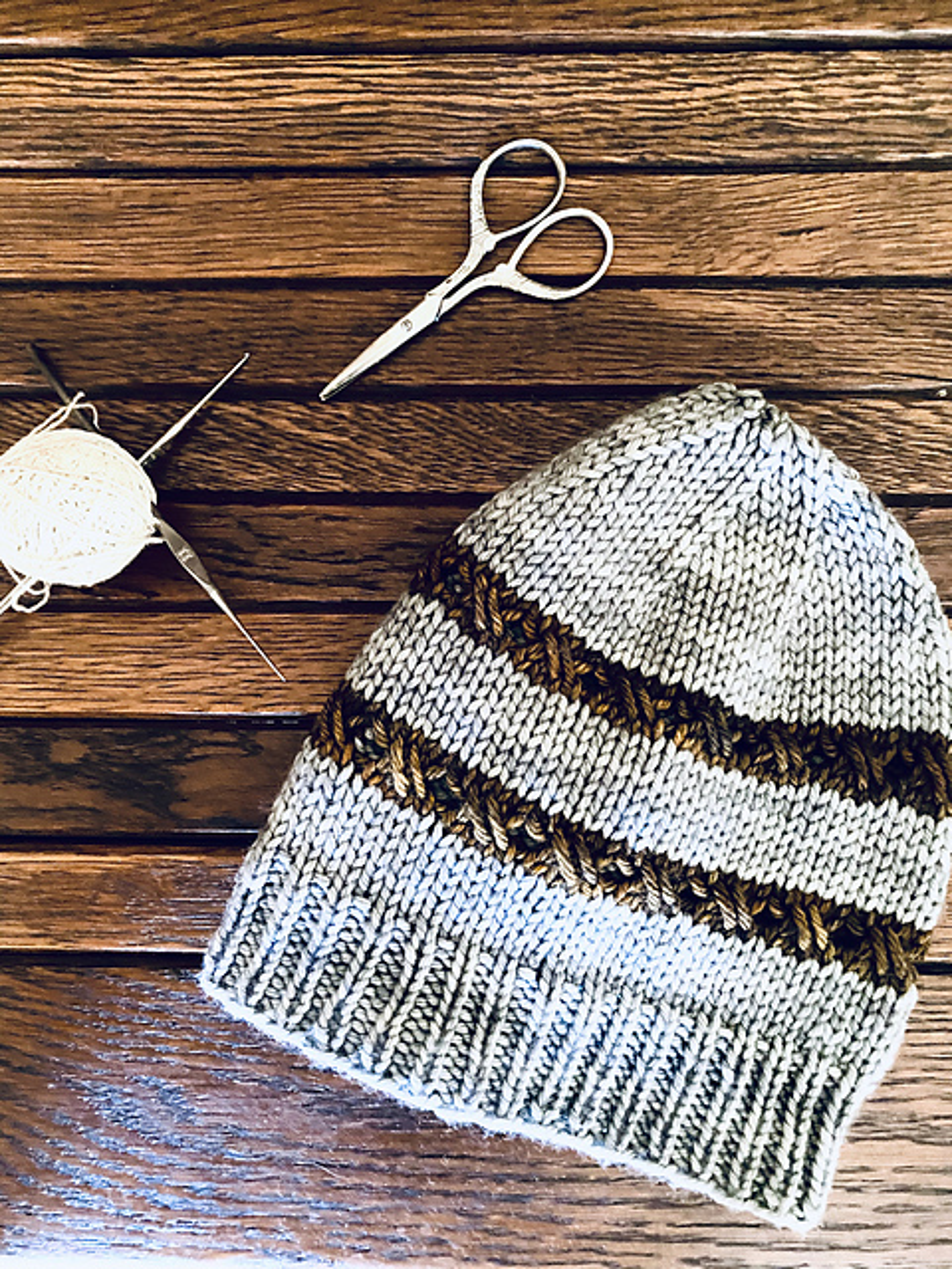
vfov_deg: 67.3
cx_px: 476
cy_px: 634
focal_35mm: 26
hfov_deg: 53.1
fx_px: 953
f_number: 1.8
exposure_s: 1/30
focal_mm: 4.25
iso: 1000
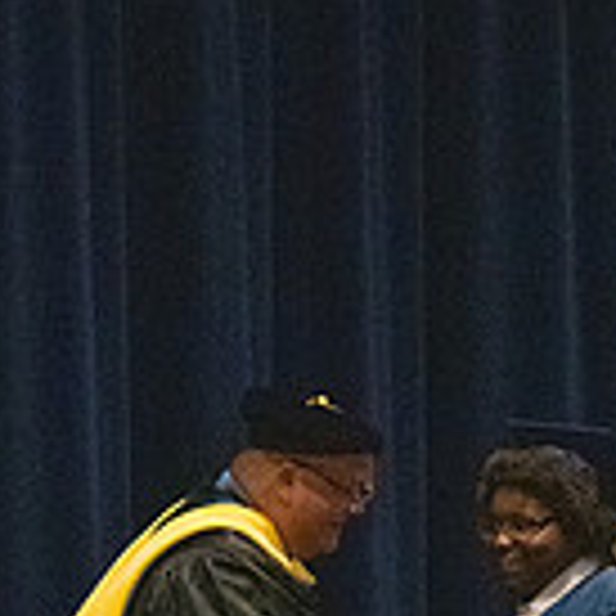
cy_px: 773
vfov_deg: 3.8
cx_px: 277
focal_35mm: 459
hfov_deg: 3.8
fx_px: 9241
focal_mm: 110
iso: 10000
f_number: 3.2
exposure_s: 1/400
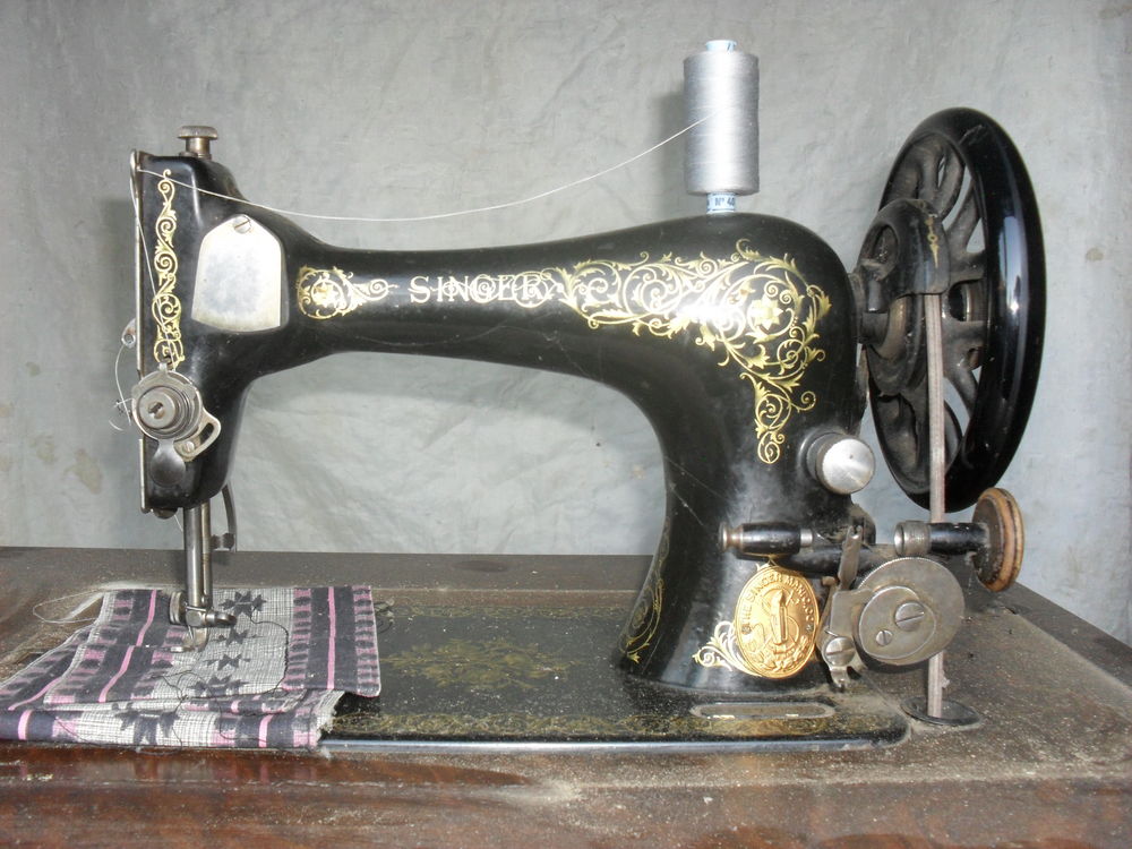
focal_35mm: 35
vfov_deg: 40.7
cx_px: 566
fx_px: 1145
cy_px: 424
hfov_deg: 52.6
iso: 200
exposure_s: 1/45
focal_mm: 6.3
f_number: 3.2
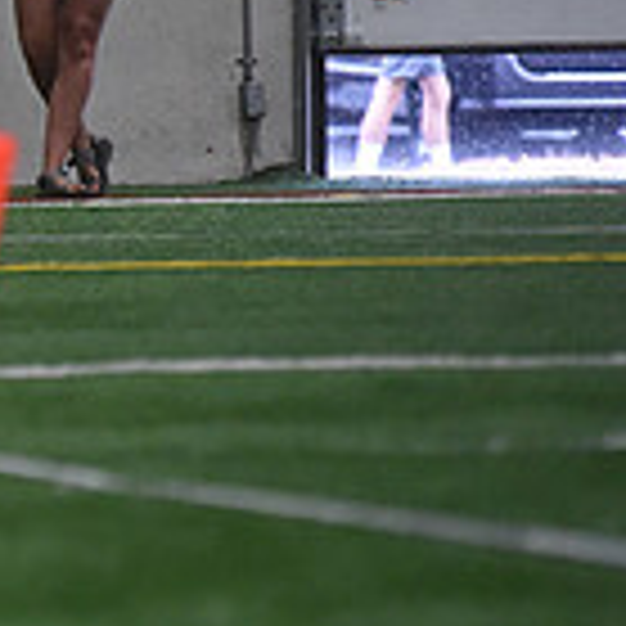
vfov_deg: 2.5
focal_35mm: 706
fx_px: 14445
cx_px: -649
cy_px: 223
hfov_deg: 2.5
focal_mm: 200
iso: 10000
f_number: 2.8
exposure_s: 1/500
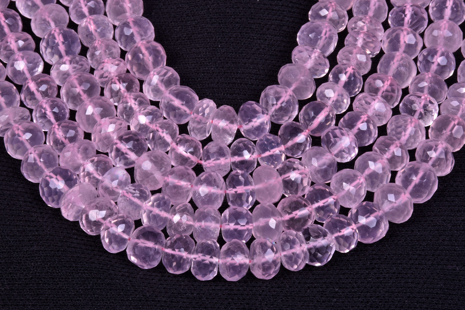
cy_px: 155
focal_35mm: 210
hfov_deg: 9.8
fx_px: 2712
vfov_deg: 6.5
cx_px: 232
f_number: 29
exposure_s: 1/125
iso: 250
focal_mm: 140
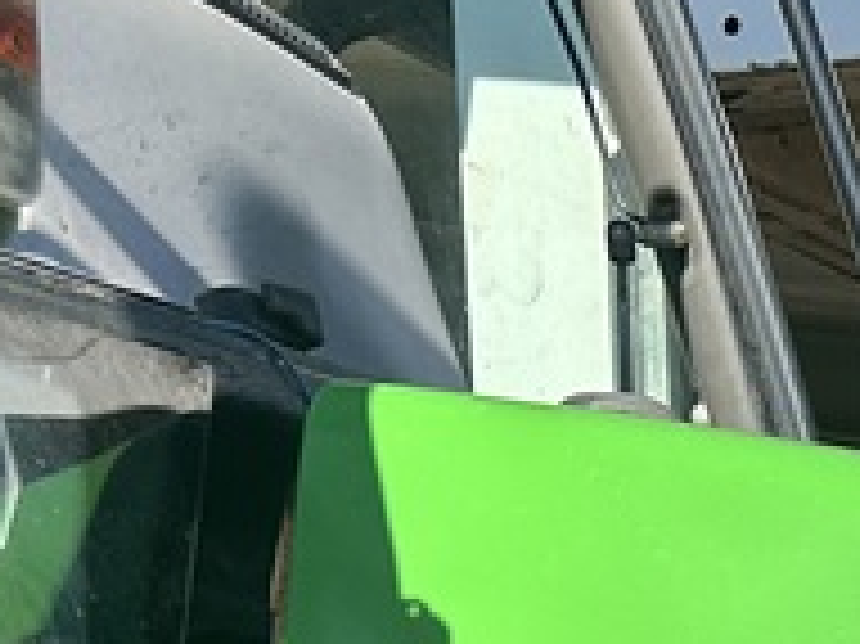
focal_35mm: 137
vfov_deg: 9.7
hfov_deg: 13.3
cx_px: 1427
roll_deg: +0.9
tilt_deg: -7.9
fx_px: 3401
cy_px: 1500
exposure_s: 1/4630
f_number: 1.5
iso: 50
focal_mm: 5.7
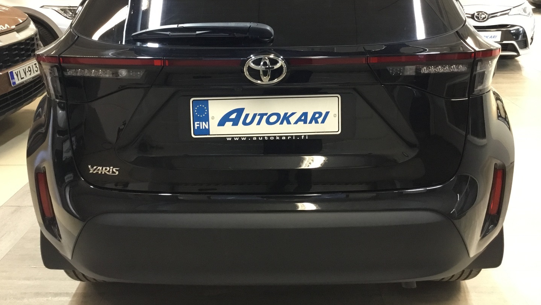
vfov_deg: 34.4
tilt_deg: -17.4
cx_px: 271
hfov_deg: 58.0
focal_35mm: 34
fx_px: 488
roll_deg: +1.4
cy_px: 108
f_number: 2.4
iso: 200
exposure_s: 1/33
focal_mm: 3.3
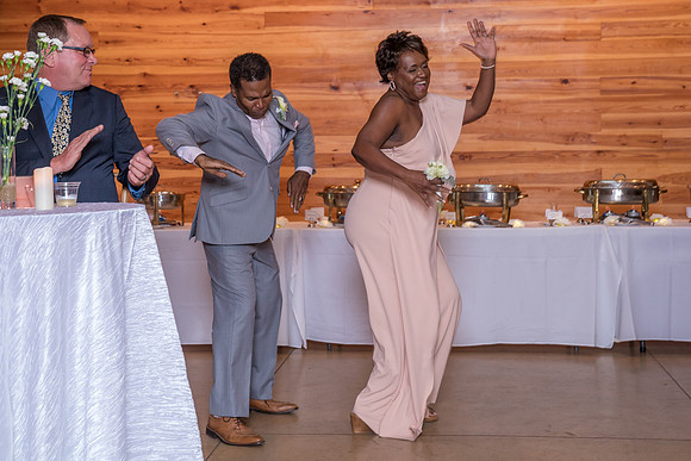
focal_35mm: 70
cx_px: 346
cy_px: 178
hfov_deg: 28.9
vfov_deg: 19.5
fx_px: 1343
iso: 2000
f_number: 4
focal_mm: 57
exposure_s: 1/100
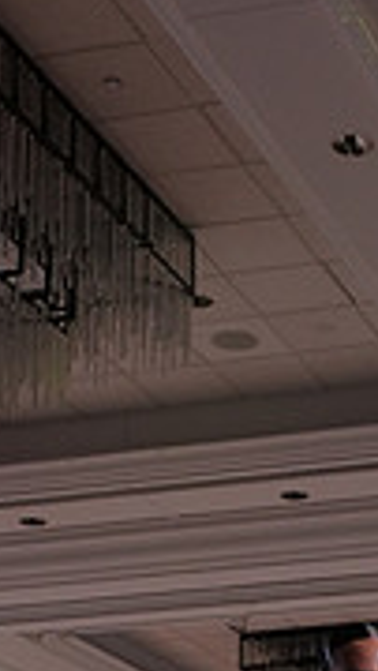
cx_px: 515
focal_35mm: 102
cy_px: 866
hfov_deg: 11.5
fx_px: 1813
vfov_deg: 19.4
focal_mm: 30
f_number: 5
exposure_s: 1/400
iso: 2500
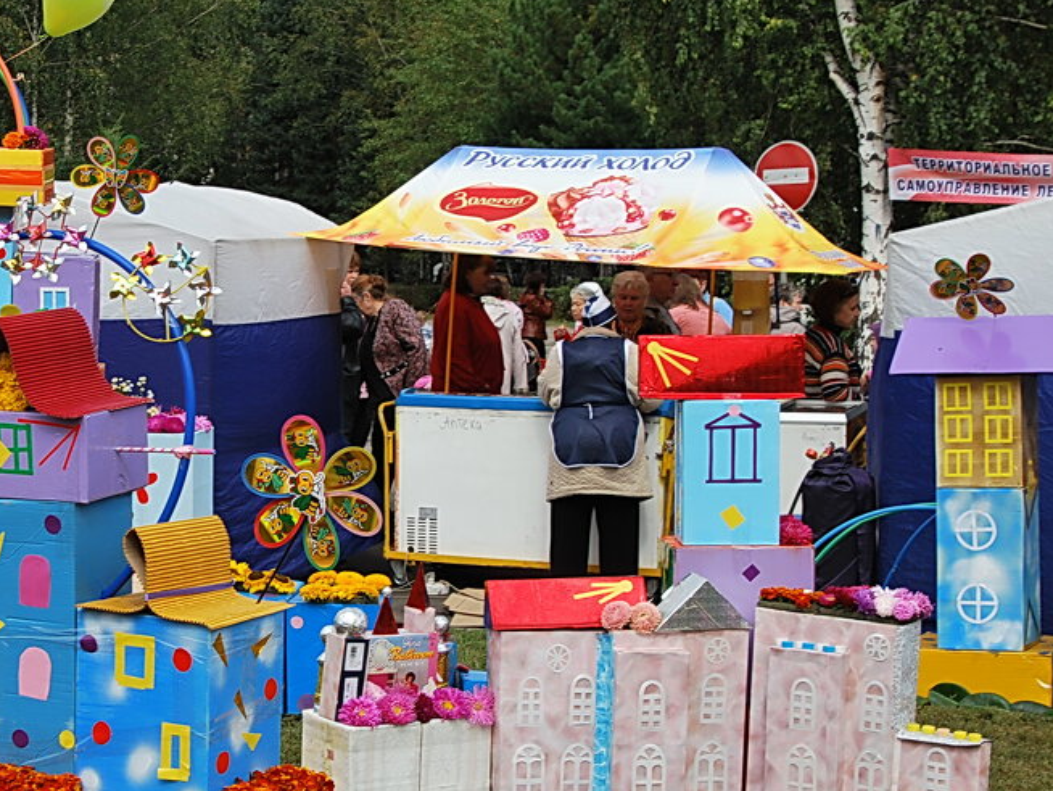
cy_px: 423
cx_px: 229
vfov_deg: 18.0
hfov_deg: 23.6
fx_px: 2492
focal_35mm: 82
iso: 100
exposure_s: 1/200
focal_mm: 31
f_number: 7.1
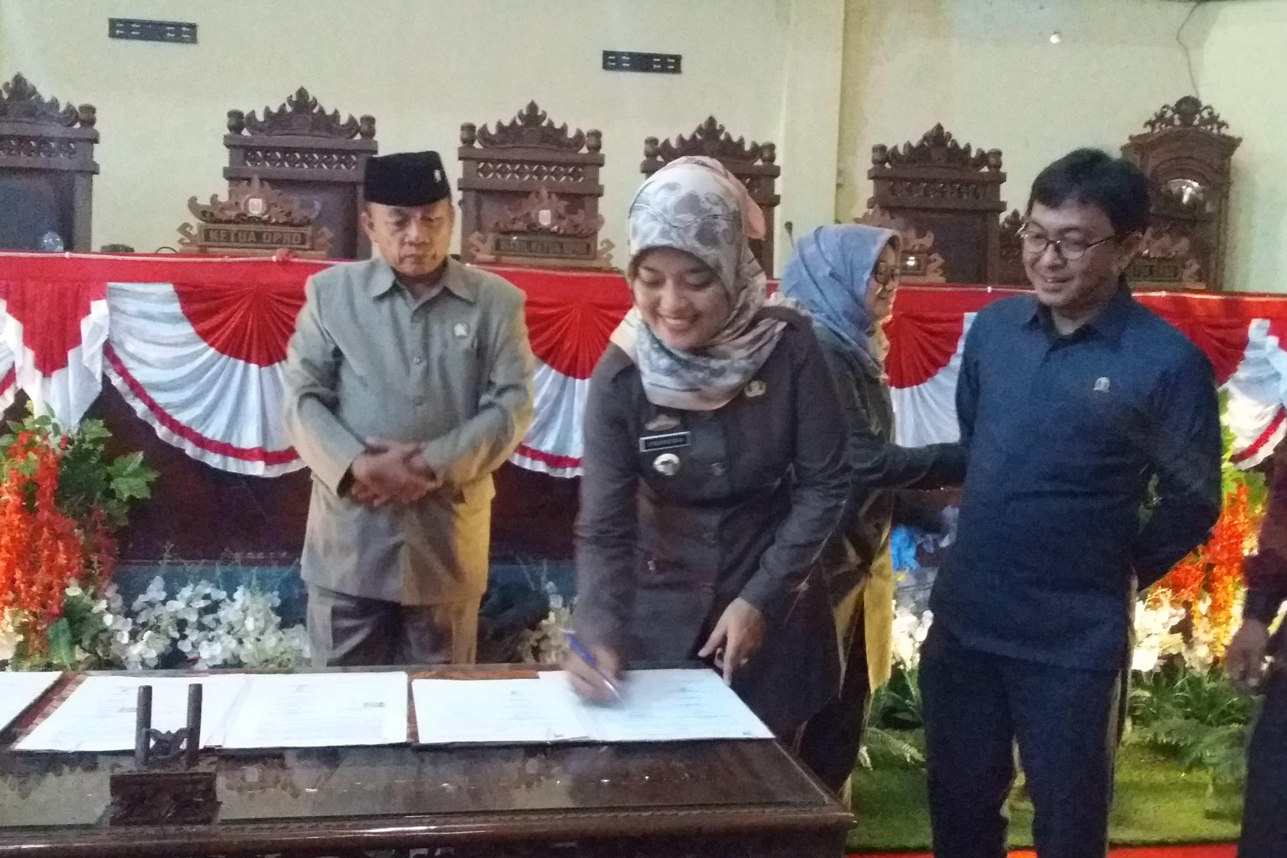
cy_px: 428
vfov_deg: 36.9
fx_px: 1287
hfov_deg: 53.0
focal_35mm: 36
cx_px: 575
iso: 640
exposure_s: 1/17
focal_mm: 3.3
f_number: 2.2
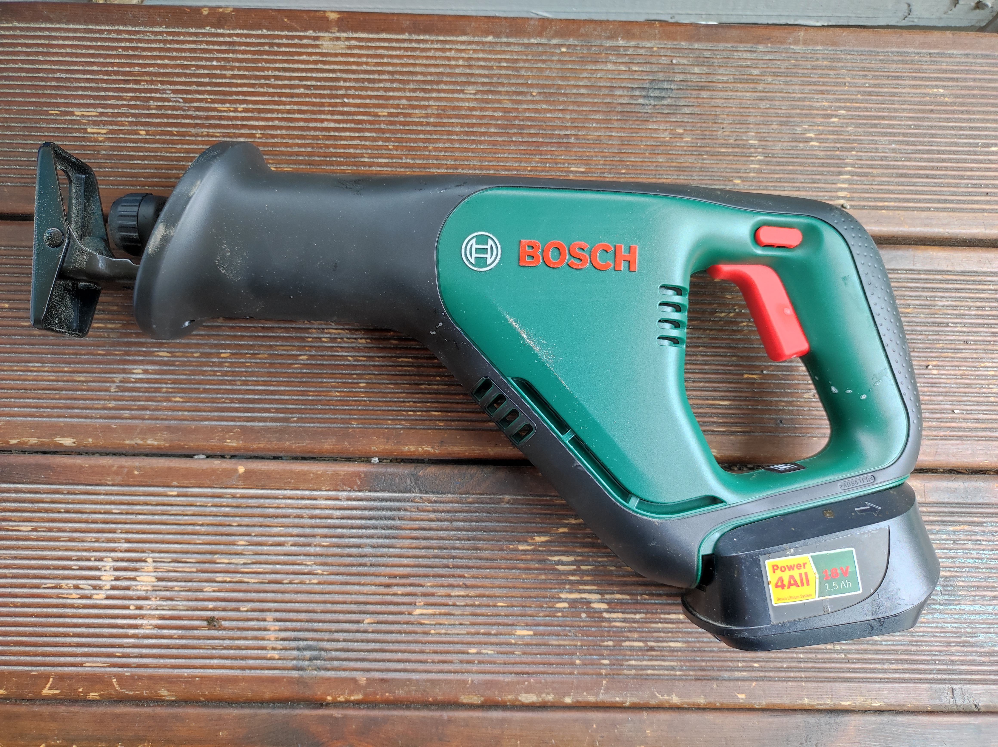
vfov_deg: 54.8
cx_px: 499
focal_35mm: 25
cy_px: 374
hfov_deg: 69.4
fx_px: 720
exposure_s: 1/100
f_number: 1.79
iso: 535
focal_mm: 4.7
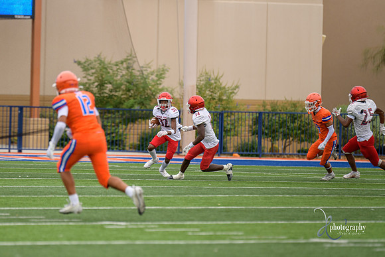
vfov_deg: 4.0
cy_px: 128
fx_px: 3671
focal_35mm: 343
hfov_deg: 6.0
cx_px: 121
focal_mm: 250
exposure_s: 1/500
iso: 320
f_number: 2.8
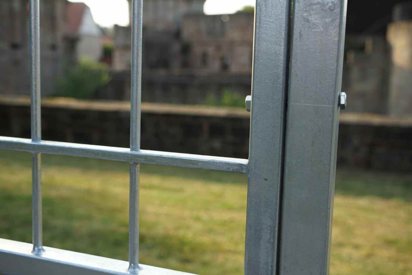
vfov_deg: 33.4
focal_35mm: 40
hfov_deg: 48.4
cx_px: 206
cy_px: 138
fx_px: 458
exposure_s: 1/100
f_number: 5.6
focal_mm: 40
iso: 100
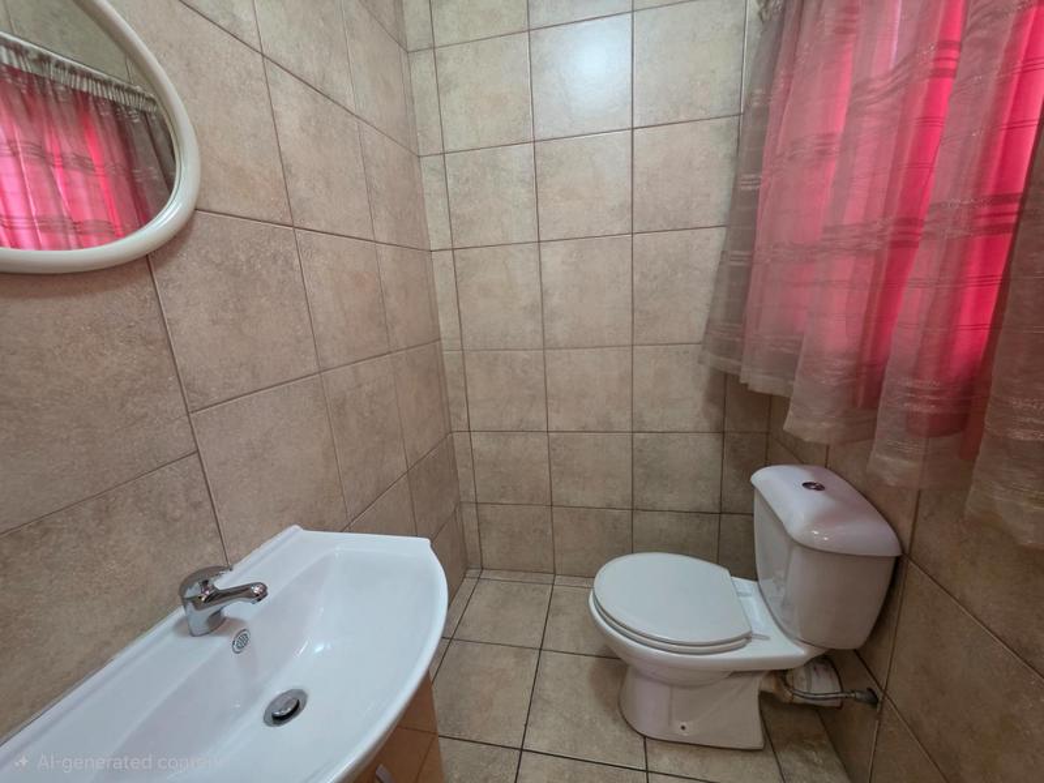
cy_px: 392
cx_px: 522
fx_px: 392
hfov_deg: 106.2
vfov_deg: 89.9
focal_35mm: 13
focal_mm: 2.2
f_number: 1.9
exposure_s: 1/50.3
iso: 500
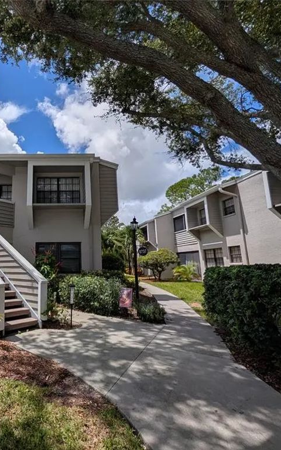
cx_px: 51
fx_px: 208
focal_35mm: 17
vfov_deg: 94.3
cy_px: 226
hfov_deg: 61.6
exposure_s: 1/5848
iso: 52
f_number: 1.7
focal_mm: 2.02
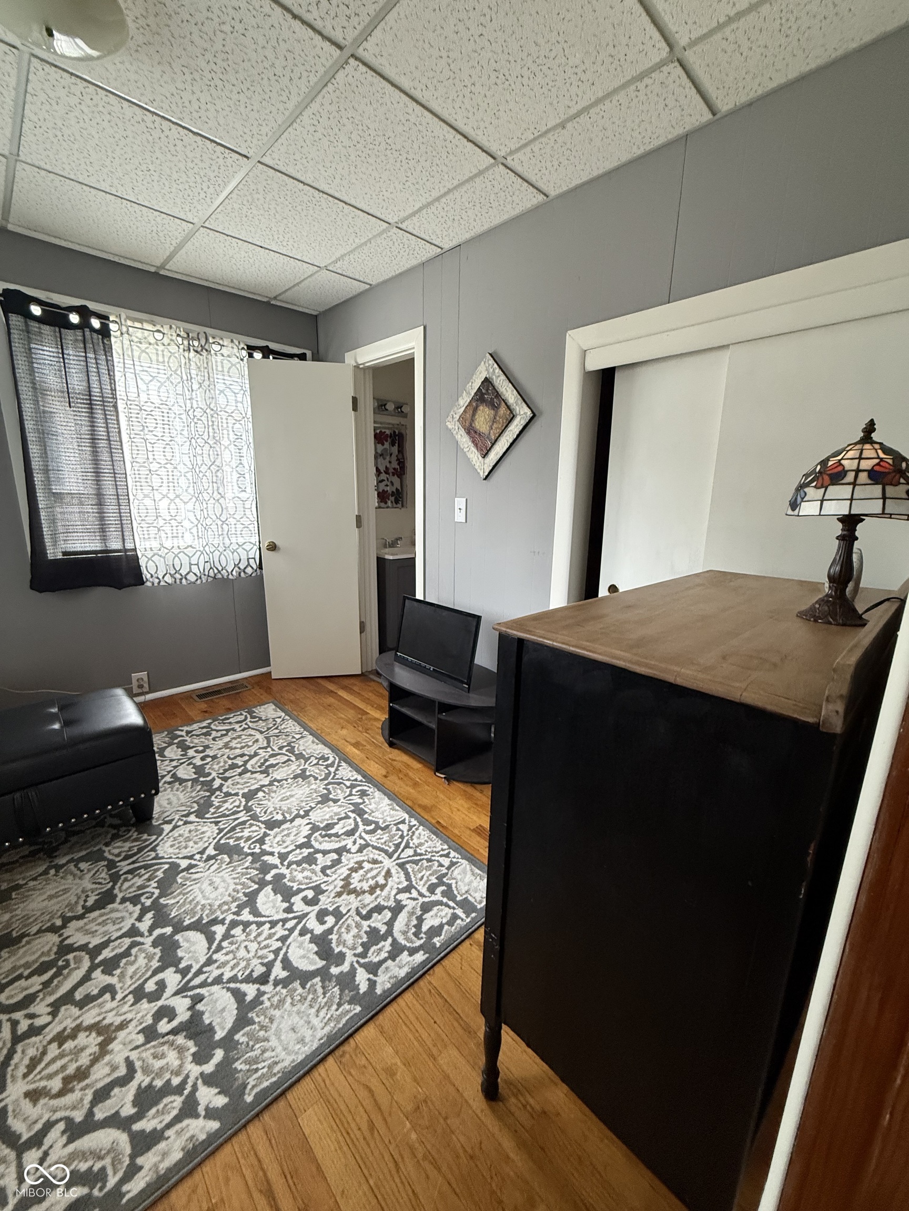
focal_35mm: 14
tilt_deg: -12.1
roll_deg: -1.3
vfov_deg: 102.1
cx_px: 454
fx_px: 490
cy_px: 606
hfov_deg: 85.7
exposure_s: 1/60
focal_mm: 2.22
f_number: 2.2
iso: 400
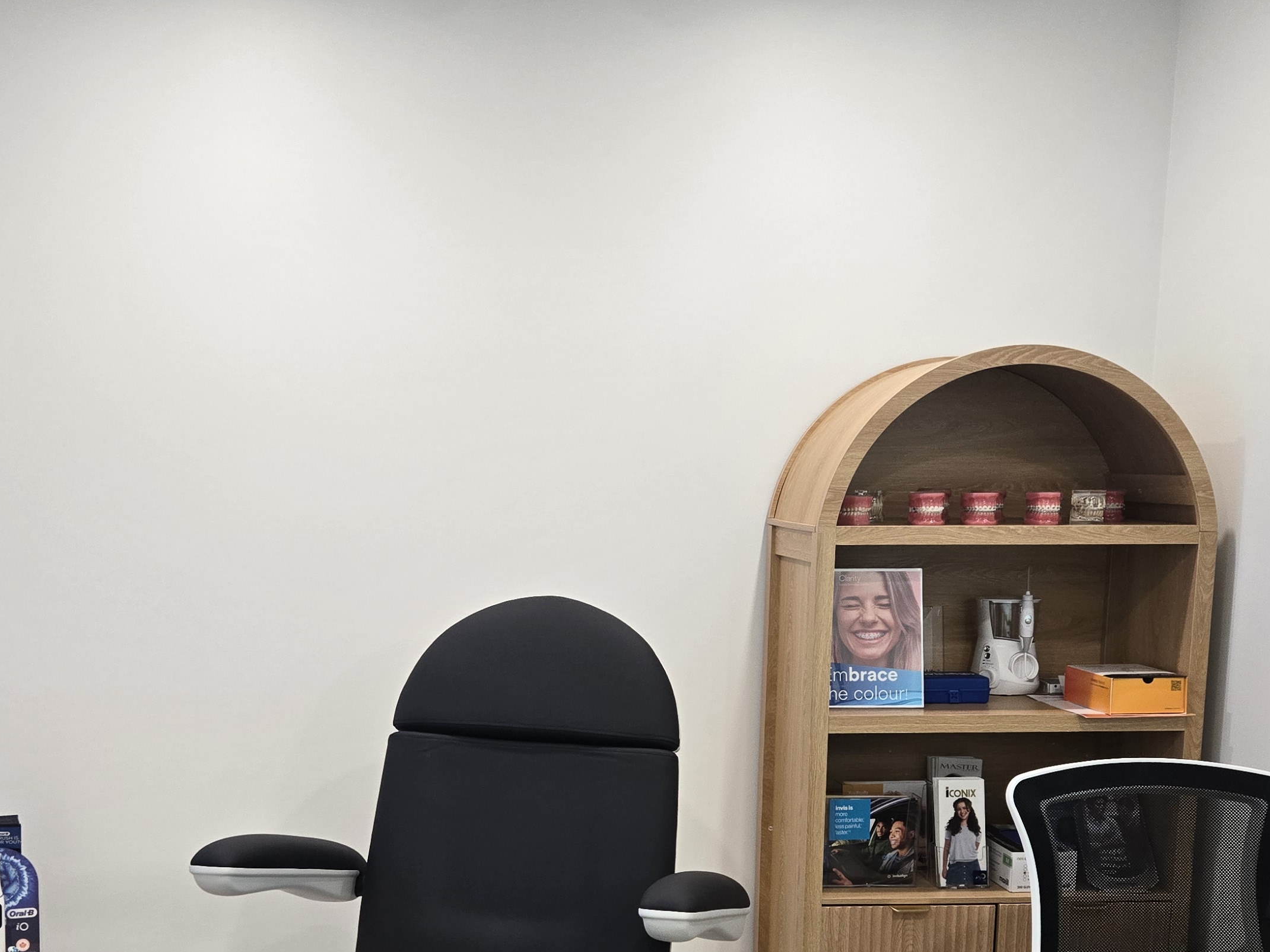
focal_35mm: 43
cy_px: 693
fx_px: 1578
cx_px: 484
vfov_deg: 33.1
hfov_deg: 43.5
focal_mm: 5.4
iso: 160
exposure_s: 1/120
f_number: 1.8
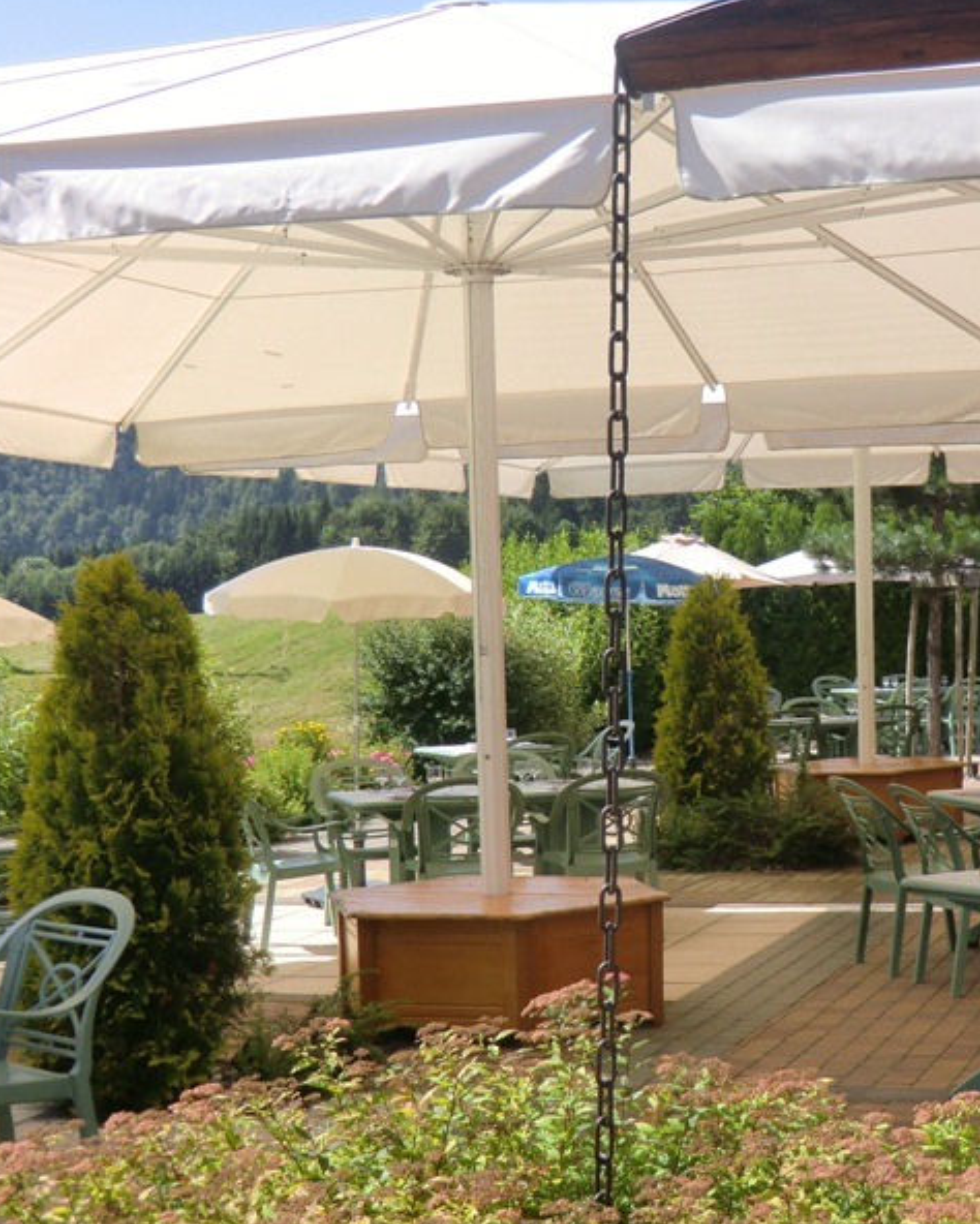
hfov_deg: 24.1
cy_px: 612
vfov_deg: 30.5
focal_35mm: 62
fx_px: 2247
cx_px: 817
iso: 64
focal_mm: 8.4
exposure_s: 1/320
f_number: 4
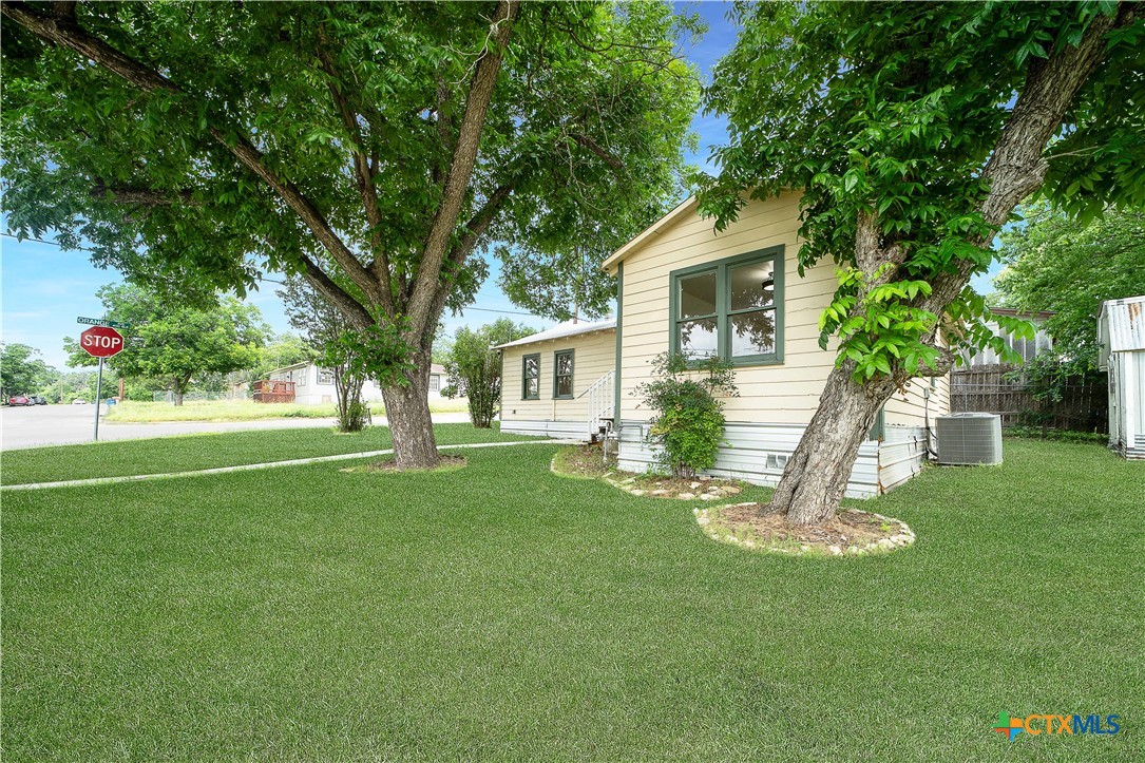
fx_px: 445
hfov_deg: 104.3
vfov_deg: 81.2
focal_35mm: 14
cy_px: 382
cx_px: 572
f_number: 8
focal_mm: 14
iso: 200
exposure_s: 1/20
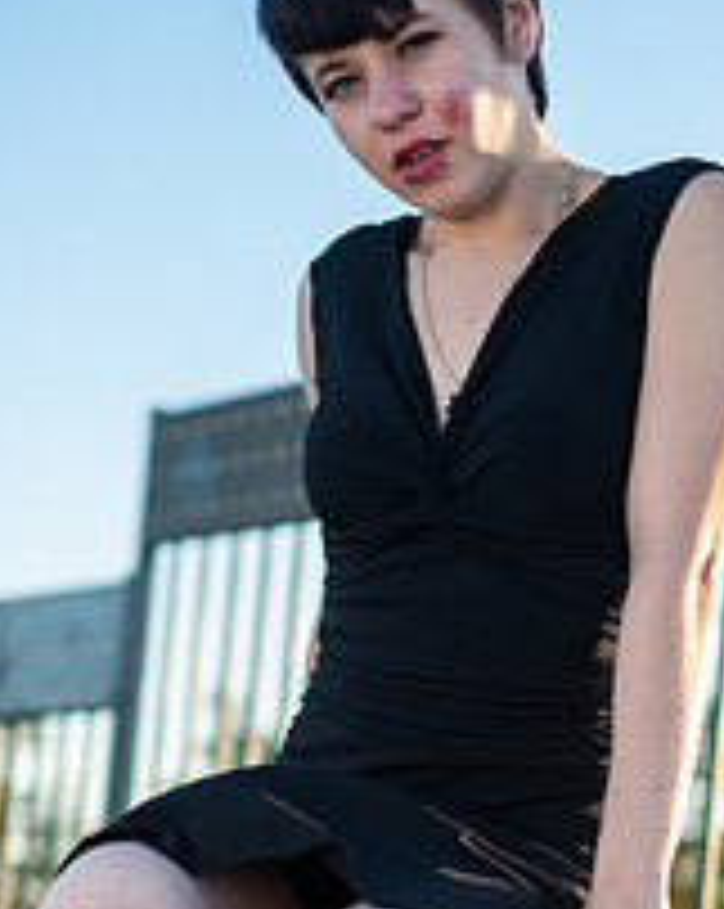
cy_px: 878
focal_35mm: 111
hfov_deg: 13.8
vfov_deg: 17.0
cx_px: 409
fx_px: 2980
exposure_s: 1/2000
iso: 200
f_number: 1.4
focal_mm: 35
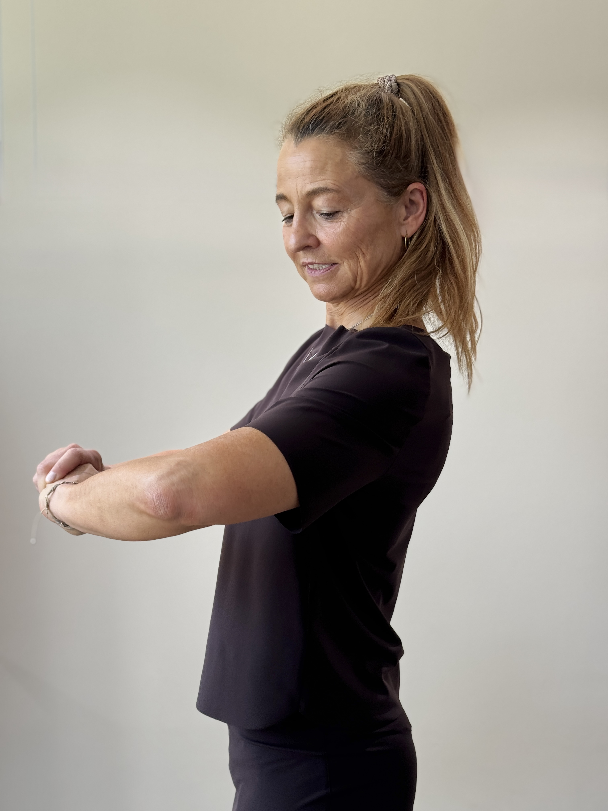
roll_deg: -0.4
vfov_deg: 39.7
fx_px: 1124
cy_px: 406
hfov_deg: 30.3
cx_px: 304
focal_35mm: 48
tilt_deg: -3.4
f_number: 1.78
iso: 50
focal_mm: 6.76
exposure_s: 1/121
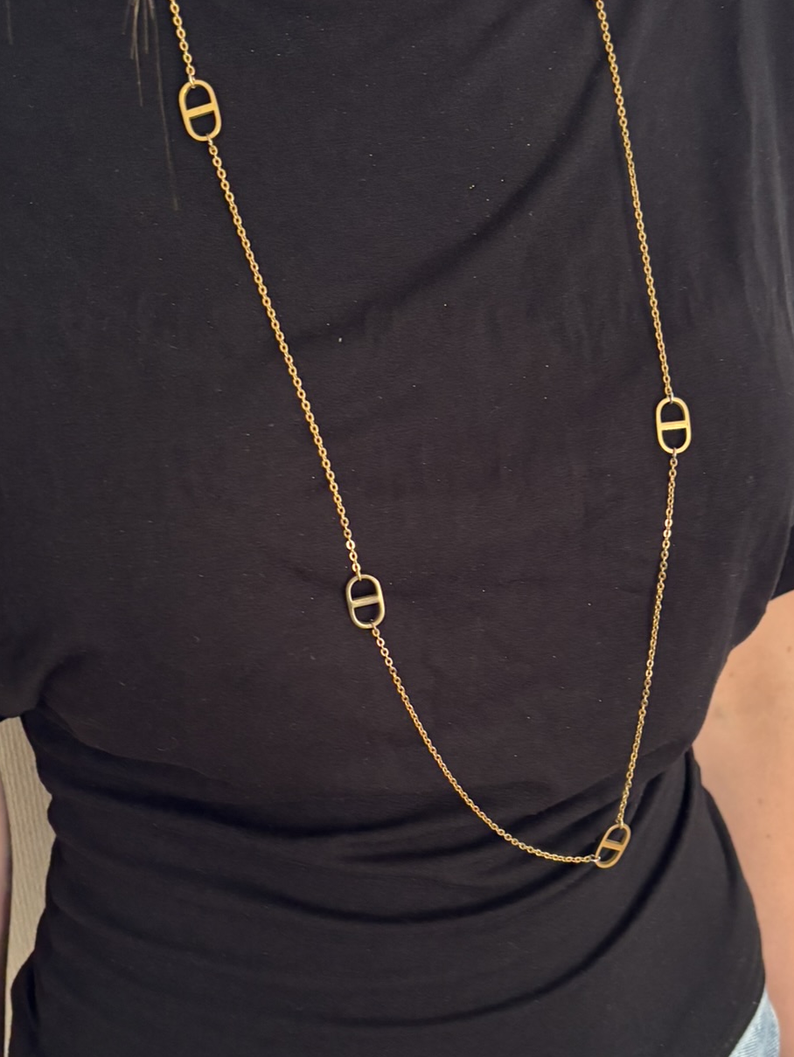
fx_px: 1345
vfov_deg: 42.8
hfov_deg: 32.8
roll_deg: +0.8
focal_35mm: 44
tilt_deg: -23.3
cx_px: 456
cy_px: 599
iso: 250
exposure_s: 1/60
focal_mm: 5.96
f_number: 1.6
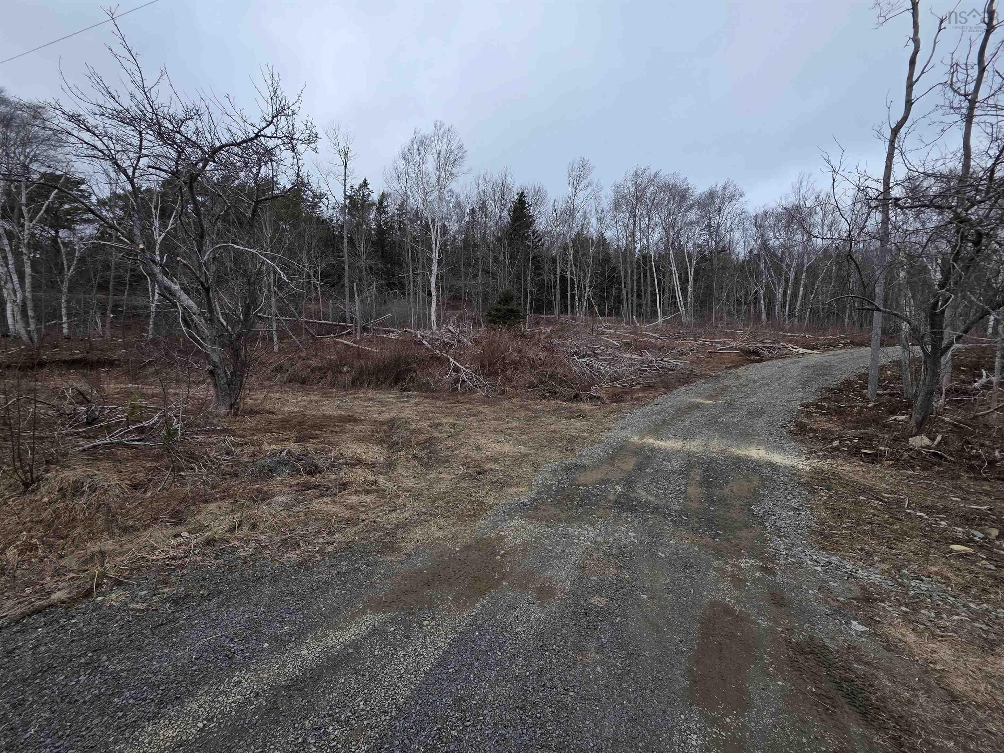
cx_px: 502
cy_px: 376
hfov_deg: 106.2
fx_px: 377
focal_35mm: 13
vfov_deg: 89.9
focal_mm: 2.2
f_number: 1.9
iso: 40
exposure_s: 1/803
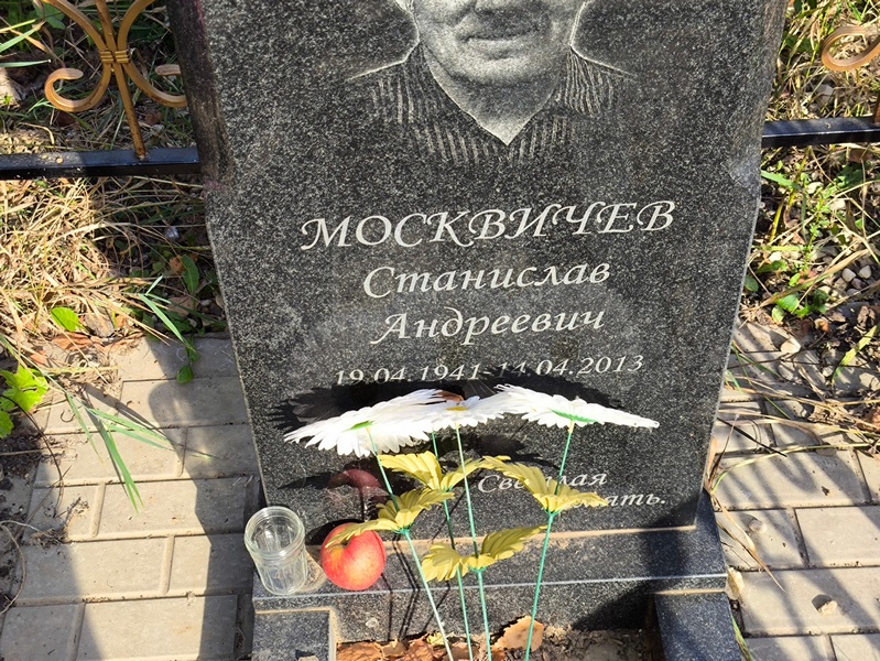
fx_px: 1272
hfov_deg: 38.2
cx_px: 440
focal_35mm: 50
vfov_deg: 29.1
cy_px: 330
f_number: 1.7
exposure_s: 1/515
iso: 50
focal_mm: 4.71
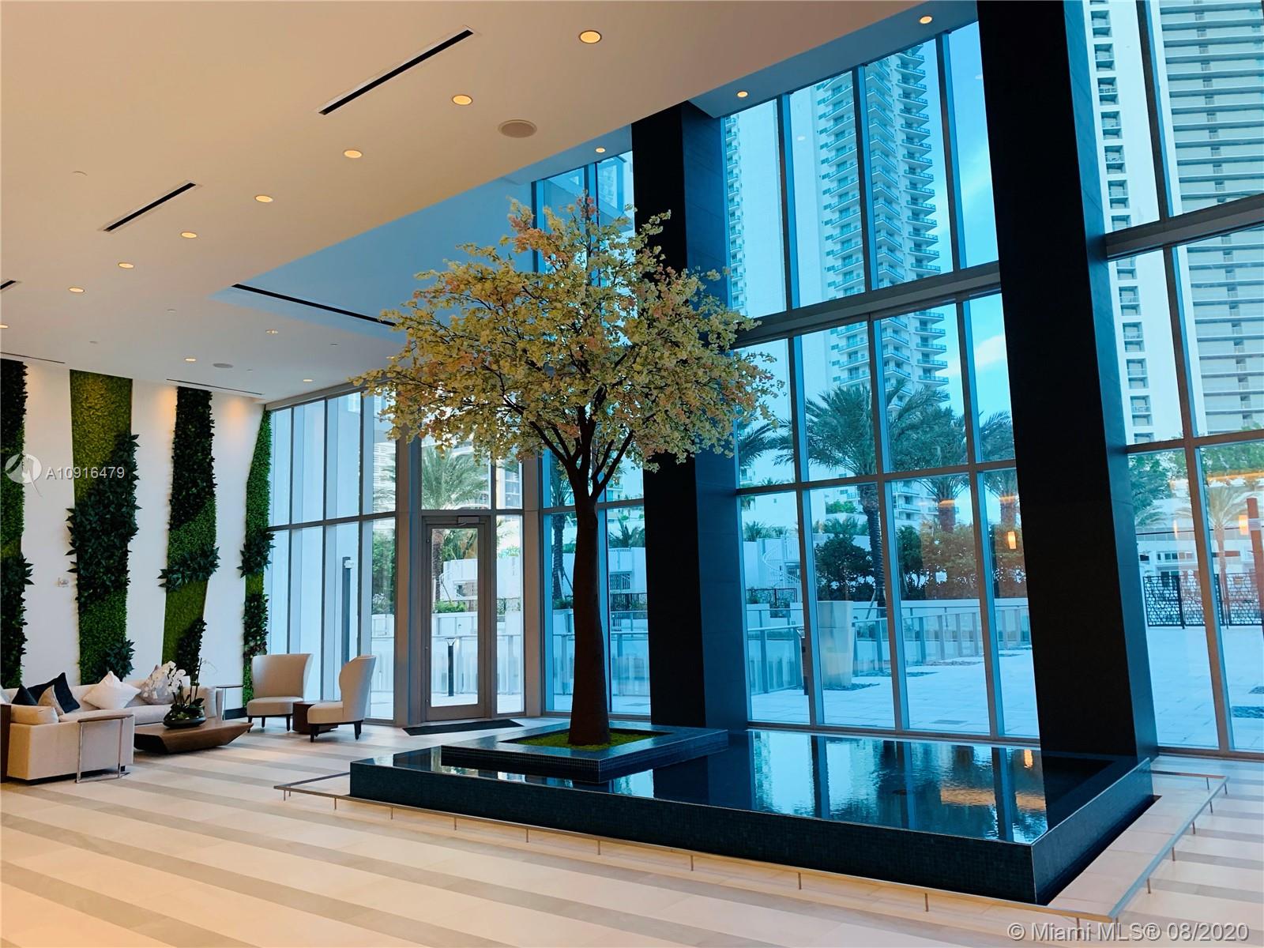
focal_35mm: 26
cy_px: 474
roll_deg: +0.8
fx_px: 949
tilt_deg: +8.8
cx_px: 632
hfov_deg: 67.3
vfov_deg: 53.1
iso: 80
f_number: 1.8
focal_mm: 4.25
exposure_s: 1/60
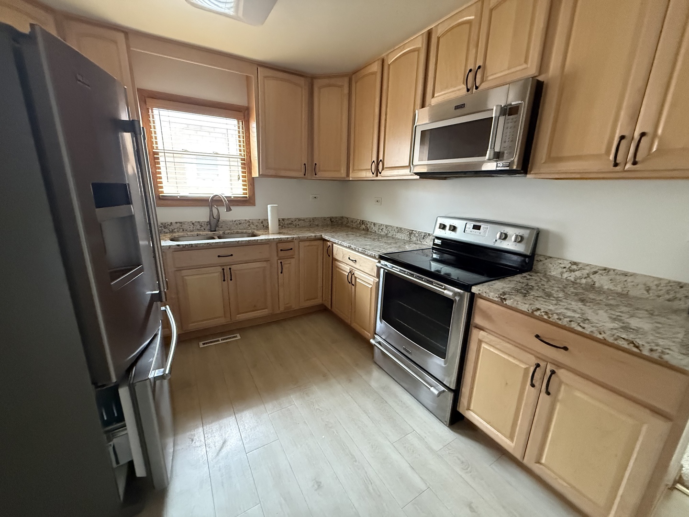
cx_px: 344
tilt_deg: -12.5
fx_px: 279
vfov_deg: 85.7
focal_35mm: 14
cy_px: 258
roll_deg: -1.5
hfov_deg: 102.1
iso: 800
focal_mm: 2.22
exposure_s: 1/60
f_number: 2.2
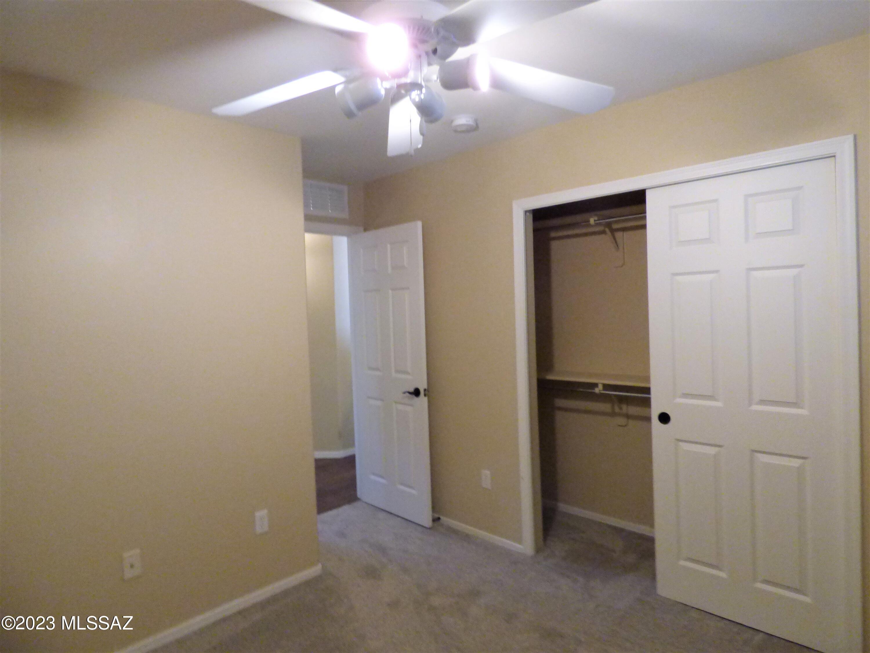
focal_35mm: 20
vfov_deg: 66.0
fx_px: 503
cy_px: 326
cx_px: 435
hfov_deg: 81.7
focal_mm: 3.58
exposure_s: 1/50
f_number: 2.8
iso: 800
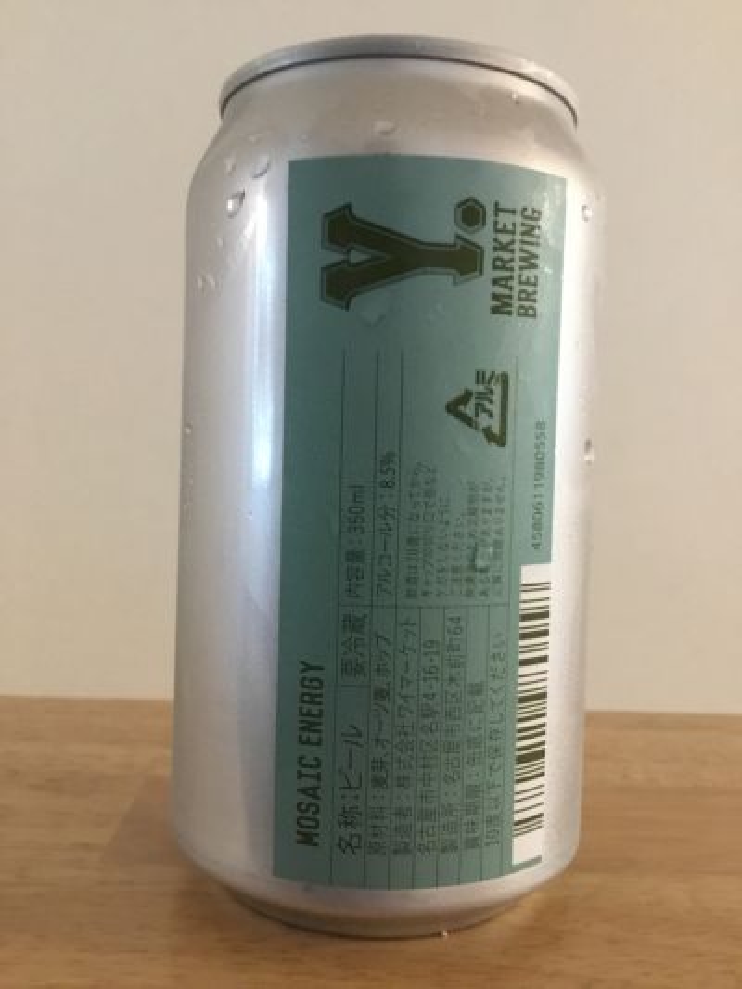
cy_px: 494
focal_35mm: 31
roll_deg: -2.0
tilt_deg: -4.2
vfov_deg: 58.3
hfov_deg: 45.5
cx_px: 371
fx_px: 886
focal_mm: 3.3
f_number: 2.4
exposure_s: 1/15
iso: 250
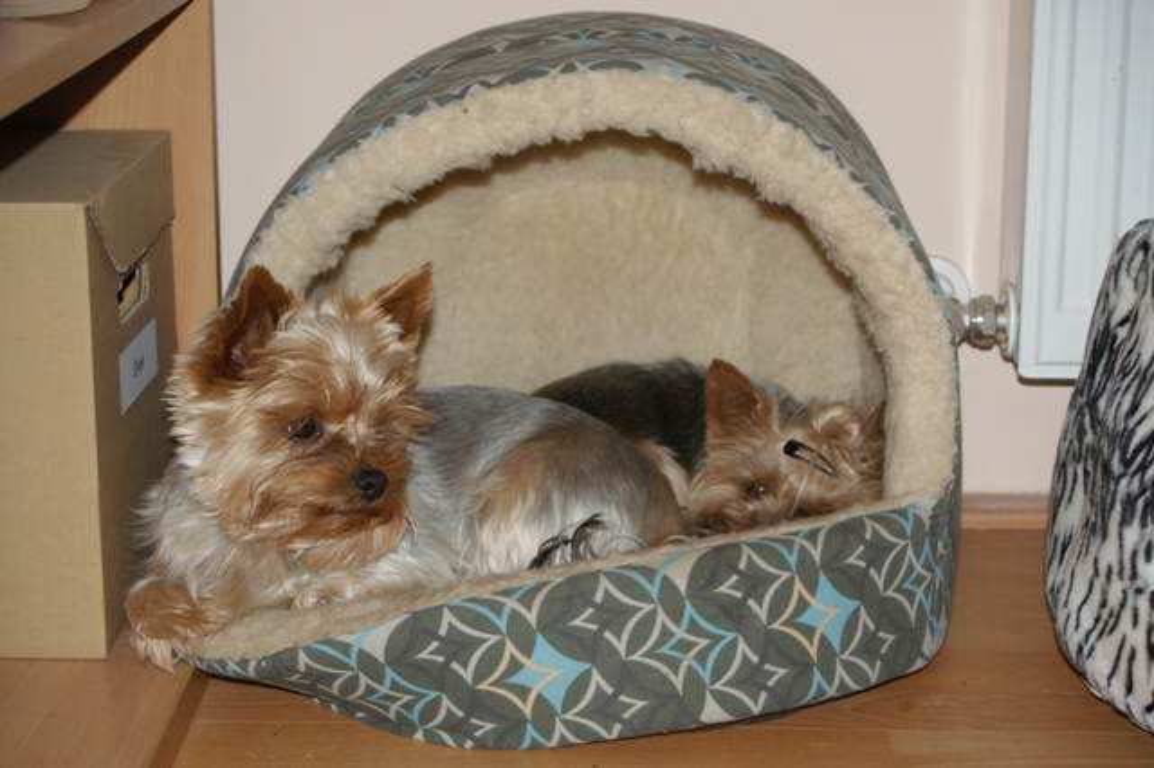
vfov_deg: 18.2
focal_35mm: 75
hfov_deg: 27.0
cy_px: 384
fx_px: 2403
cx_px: 577
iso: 400
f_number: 5.6
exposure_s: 1/80
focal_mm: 50
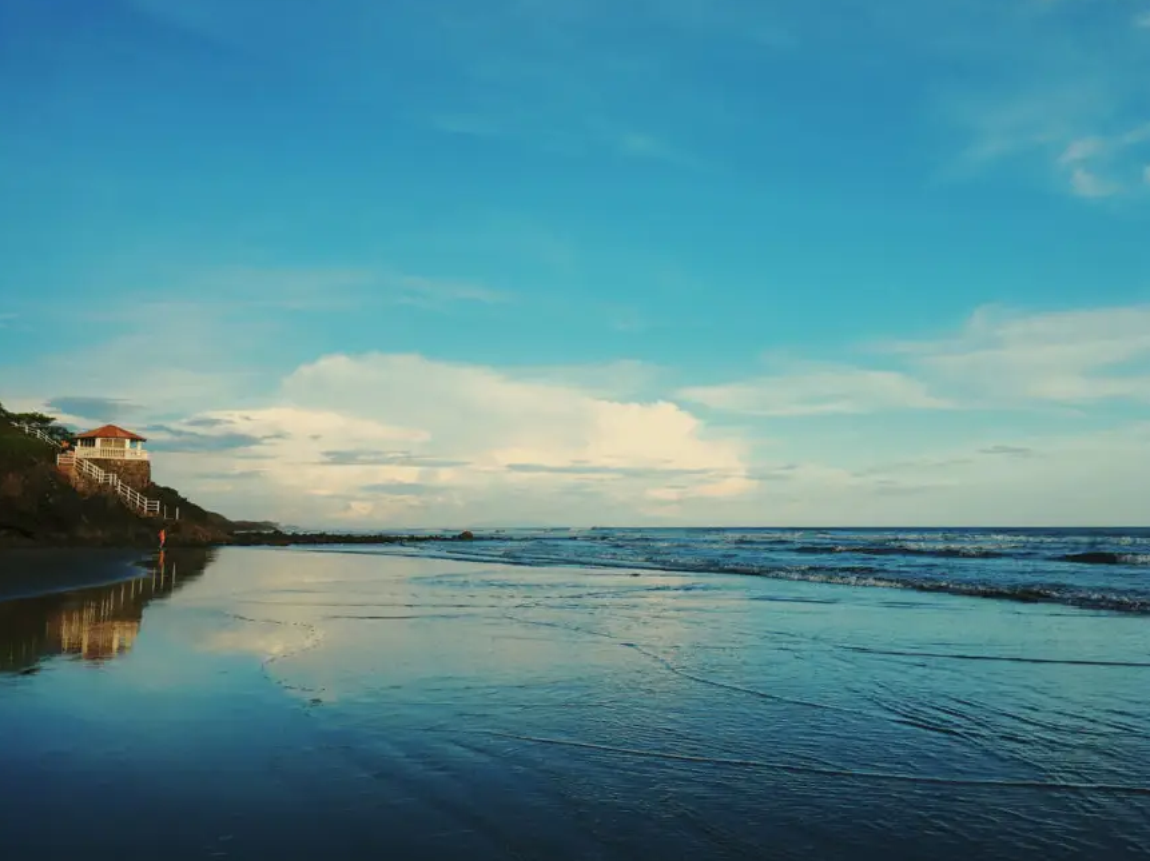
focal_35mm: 30
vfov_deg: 46.8
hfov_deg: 60.0
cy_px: 420
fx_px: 996
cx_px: 581
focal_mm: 4.15
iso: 25
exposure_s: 1/1374
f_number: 2.2
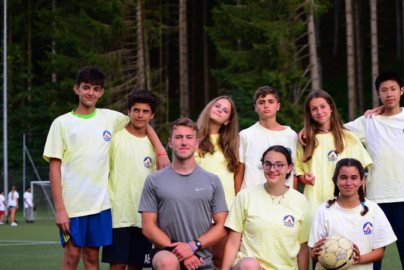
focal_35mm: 80
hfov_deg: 25.3
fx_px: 895
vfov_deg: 17.1
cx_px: 269
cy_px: 178
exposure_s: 1/640
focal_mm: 35
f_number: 2
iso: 100
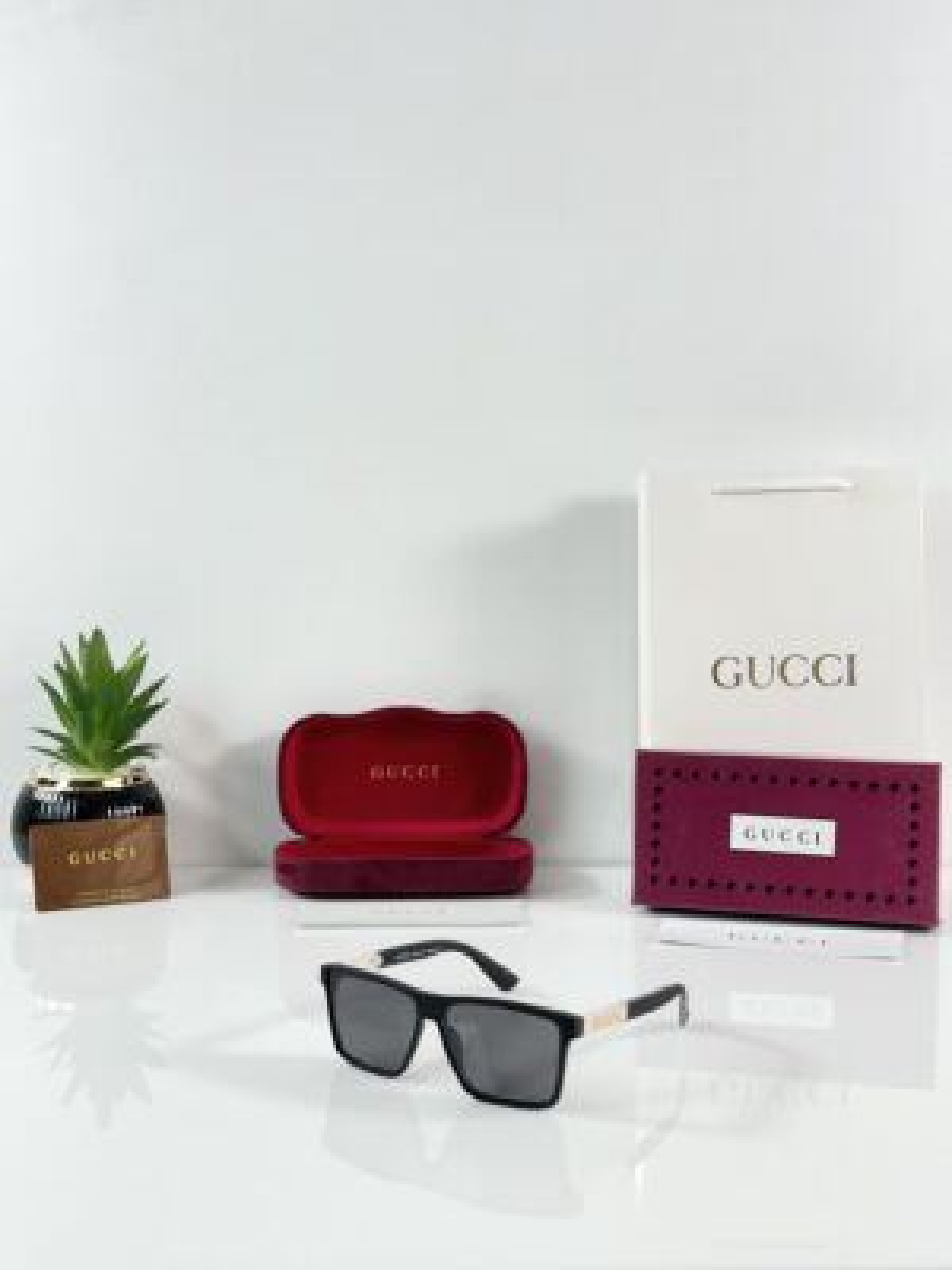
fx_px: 1760
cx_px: 476
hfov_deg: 30.3
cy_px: 635
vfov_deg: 39.7
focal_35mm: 48
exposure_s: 1/100
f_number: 1.78
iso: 80
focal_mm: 6.86
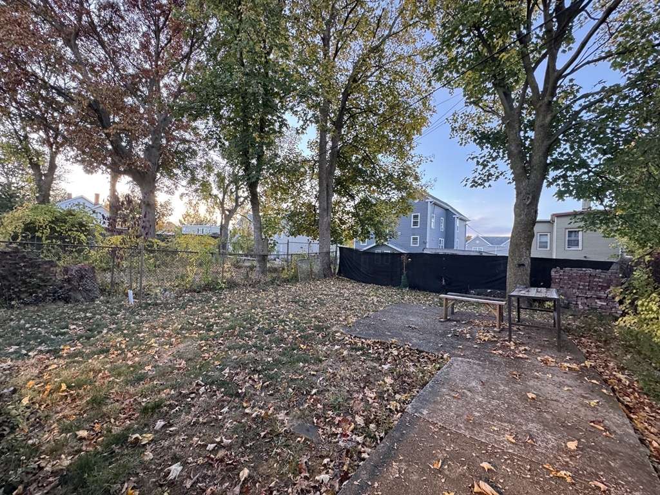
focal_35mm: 14
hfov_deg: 102.1
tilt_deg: +1.1
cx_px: 330
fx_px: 267
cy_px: 248
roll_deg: -2.6
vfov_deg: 85.7
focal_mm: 2.22
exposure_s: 1/60
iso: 320
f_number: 2.2
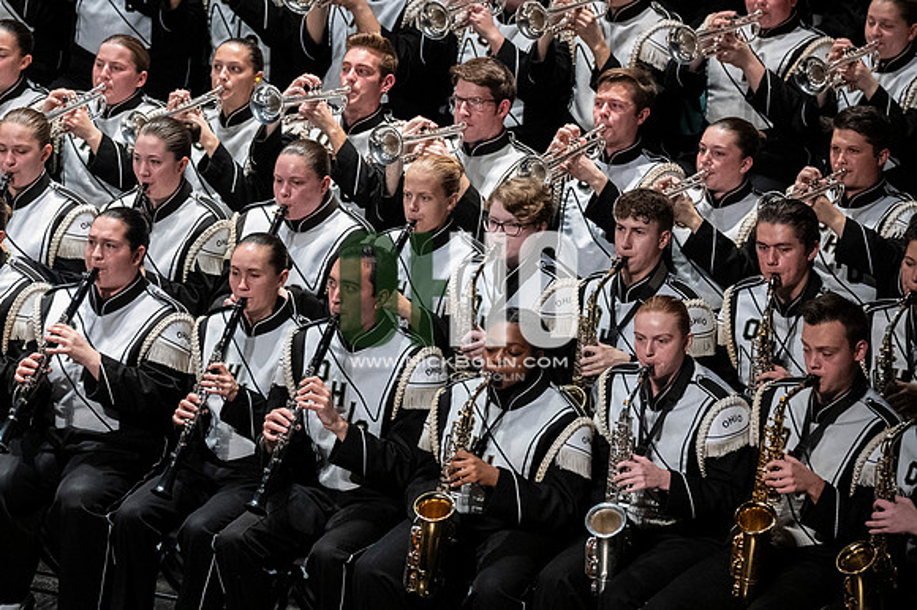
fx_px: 7637
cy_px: 305
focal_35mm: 300
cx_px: 458
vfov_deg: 4.6
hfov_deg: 6.9
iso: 4000
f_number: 4
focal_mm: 200
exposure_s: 1/500
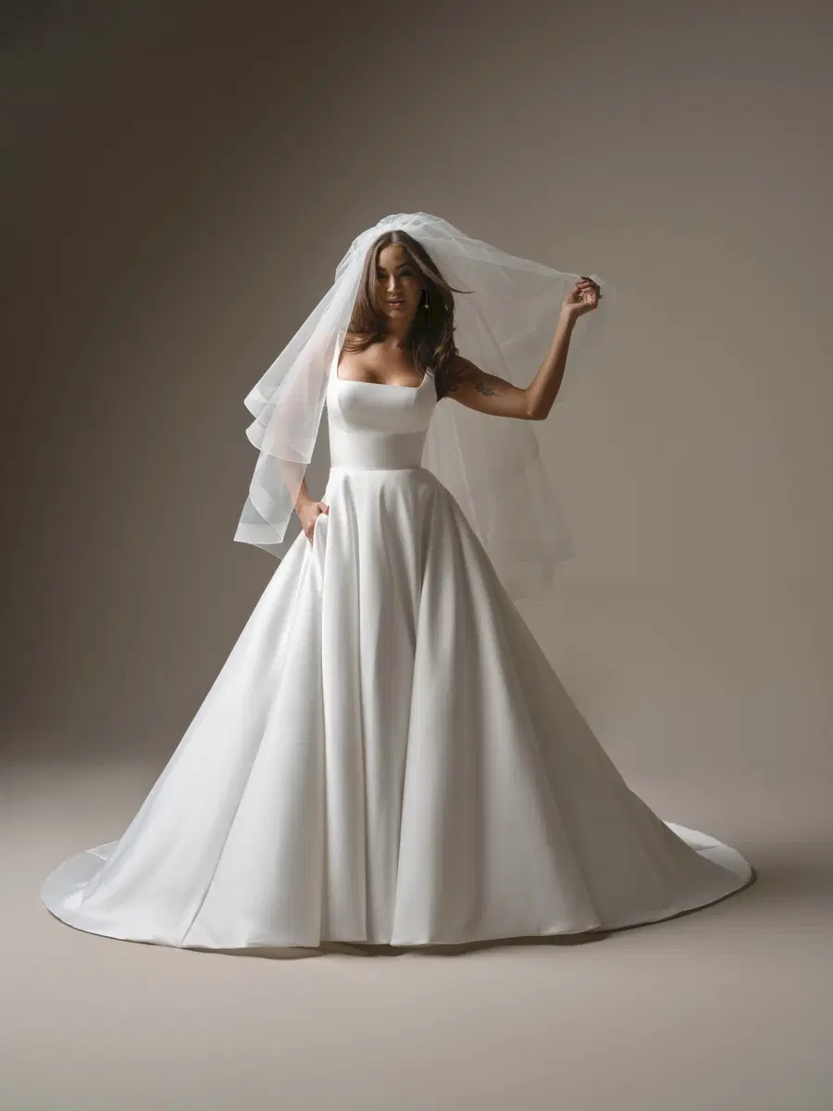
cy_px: 556
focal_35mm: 49
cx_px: 416
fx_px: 1572
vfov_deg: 38.9
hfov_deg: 29.7
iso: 500
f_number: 10
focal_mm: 62.4
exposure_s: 1/125
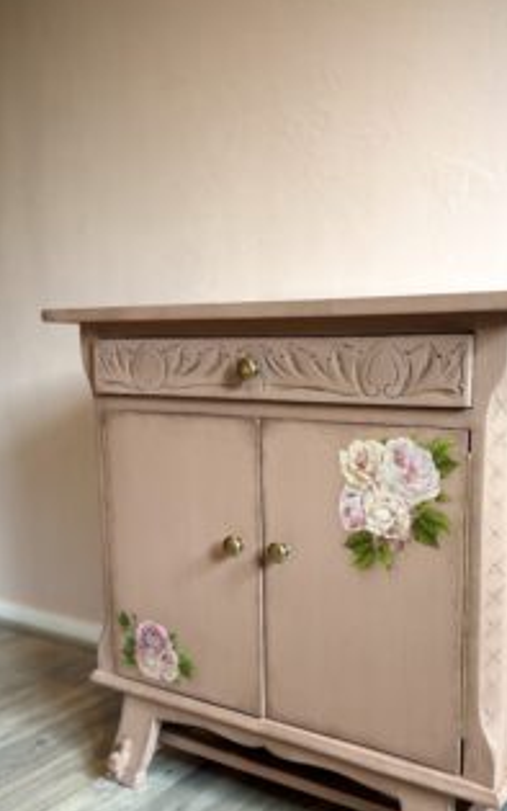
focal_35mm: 35
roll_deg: -0.9
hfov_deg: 35.9
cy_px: 481
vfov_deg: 55.0
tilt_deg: -9.7
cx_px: 340
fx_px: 773
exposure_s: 1/50
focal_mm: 5.96
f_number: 1.6
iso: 80
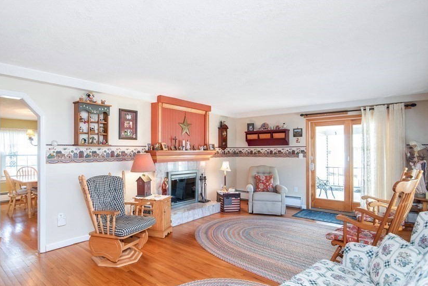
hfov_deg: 83.1
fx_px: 238
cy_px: 146
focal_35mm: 20
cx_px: 175
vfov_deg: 62.0
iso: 800
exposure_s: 1/100
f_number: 5
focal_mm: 16
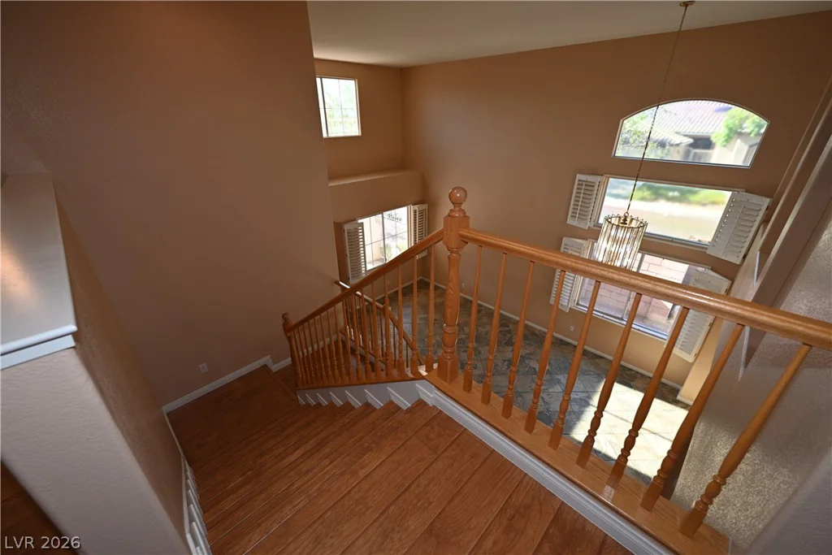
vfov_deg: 81.2
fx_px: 324
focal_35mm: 14
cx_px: 416
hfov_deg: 104.2
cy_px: 278
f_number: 4
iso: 220
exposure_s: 1/60
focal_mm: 14
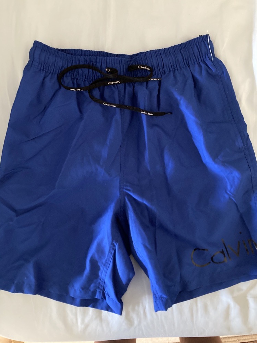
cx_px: 128
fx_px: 277
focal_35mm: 28
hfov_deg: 49.7
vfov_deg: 63.4
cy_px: 172
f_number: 1.8
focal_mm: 3.99
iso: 640
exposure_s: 1/21
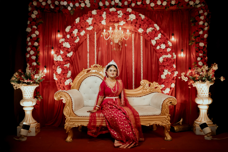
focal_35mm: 35
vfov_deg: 37.9
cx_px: 114
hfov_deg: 54.4
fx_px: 222
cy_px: 76
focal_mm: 35
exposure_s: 1/640
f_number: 1.8
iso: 320
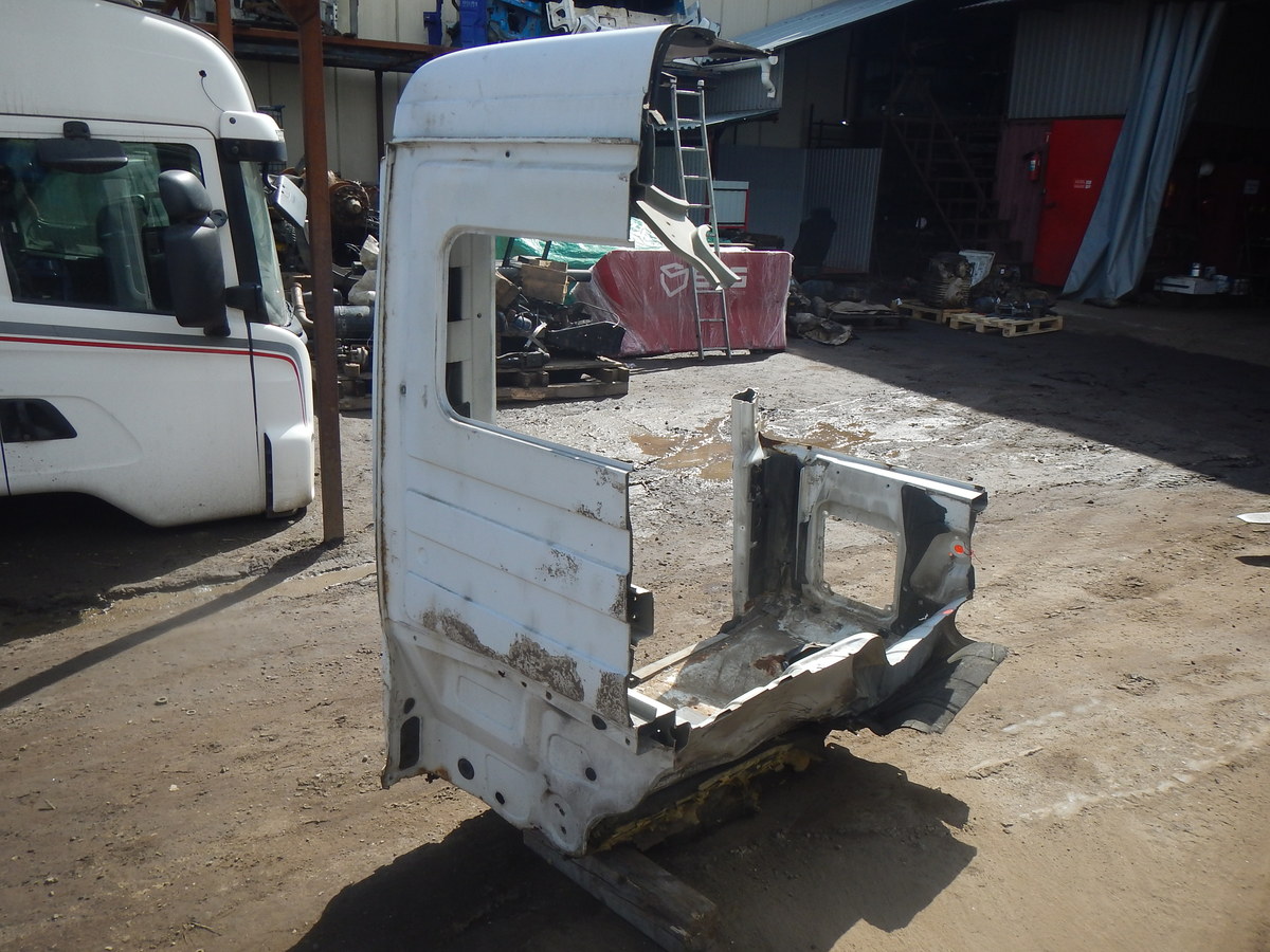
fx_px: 1027
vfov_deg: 49.7
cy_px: 476
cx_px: 635
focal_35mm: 28
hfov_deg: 63.4
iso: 125
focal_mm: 5
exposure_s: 1/640
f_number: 3.9
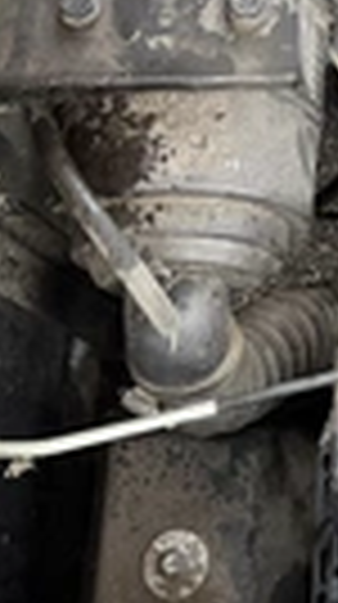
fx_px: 1248
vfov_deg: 26.1
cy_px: 27
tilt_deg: -63.1
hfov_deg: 14.3
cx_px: 532
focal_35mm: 78
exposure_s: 1/59
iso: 800
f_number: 1.78
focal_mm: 6.76
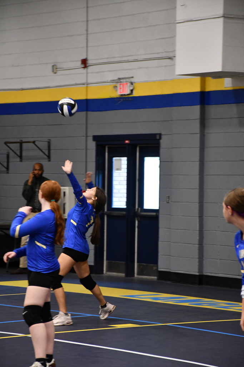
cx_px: 122
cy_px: 184
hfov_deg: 10.2
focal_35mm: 135
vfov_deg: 15.2
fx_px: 1372
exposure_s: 1/125
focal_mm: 90
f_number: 5.3
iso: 2800
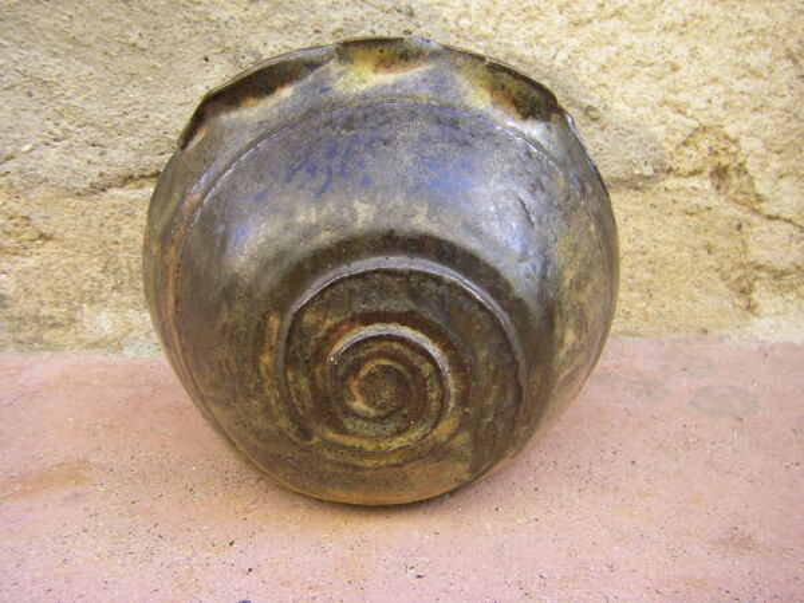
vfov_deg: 37.7
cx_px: 402
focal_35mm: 38
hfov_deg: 49.0
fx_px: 883
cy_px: 302
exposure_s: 1/100
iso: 250
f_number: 3.5
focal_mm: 6.3
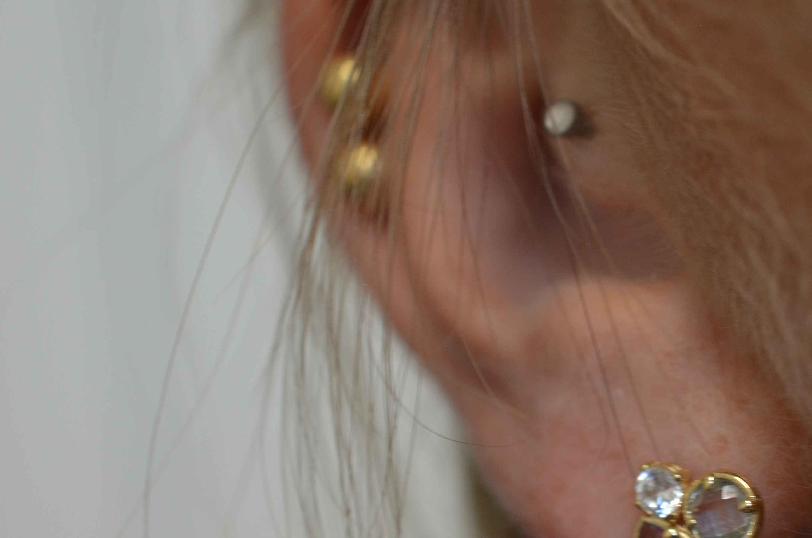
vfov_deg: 12.4
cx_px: 642
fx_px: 2453
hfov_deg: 18.6
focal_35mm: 109
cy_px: 481
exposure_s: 1/60
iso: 560
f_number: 5.6
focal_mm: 40
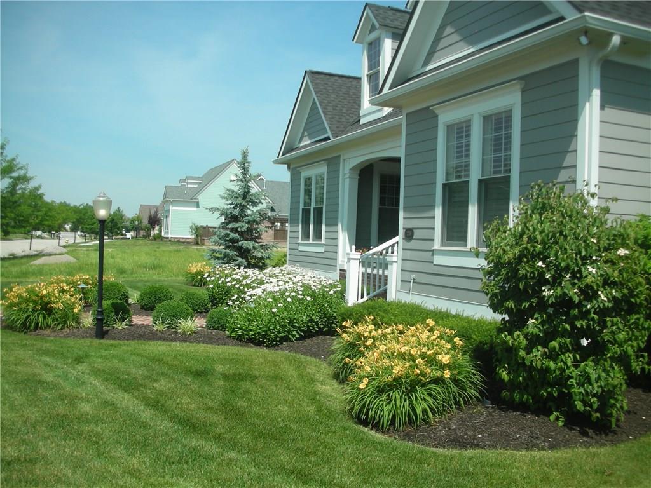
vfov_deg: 40.7
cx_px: 326
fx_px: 658
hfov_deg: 52.6
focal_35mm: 35
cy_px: 244
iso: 50
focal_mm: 5.8
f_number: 8.5
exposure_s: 1/65.2
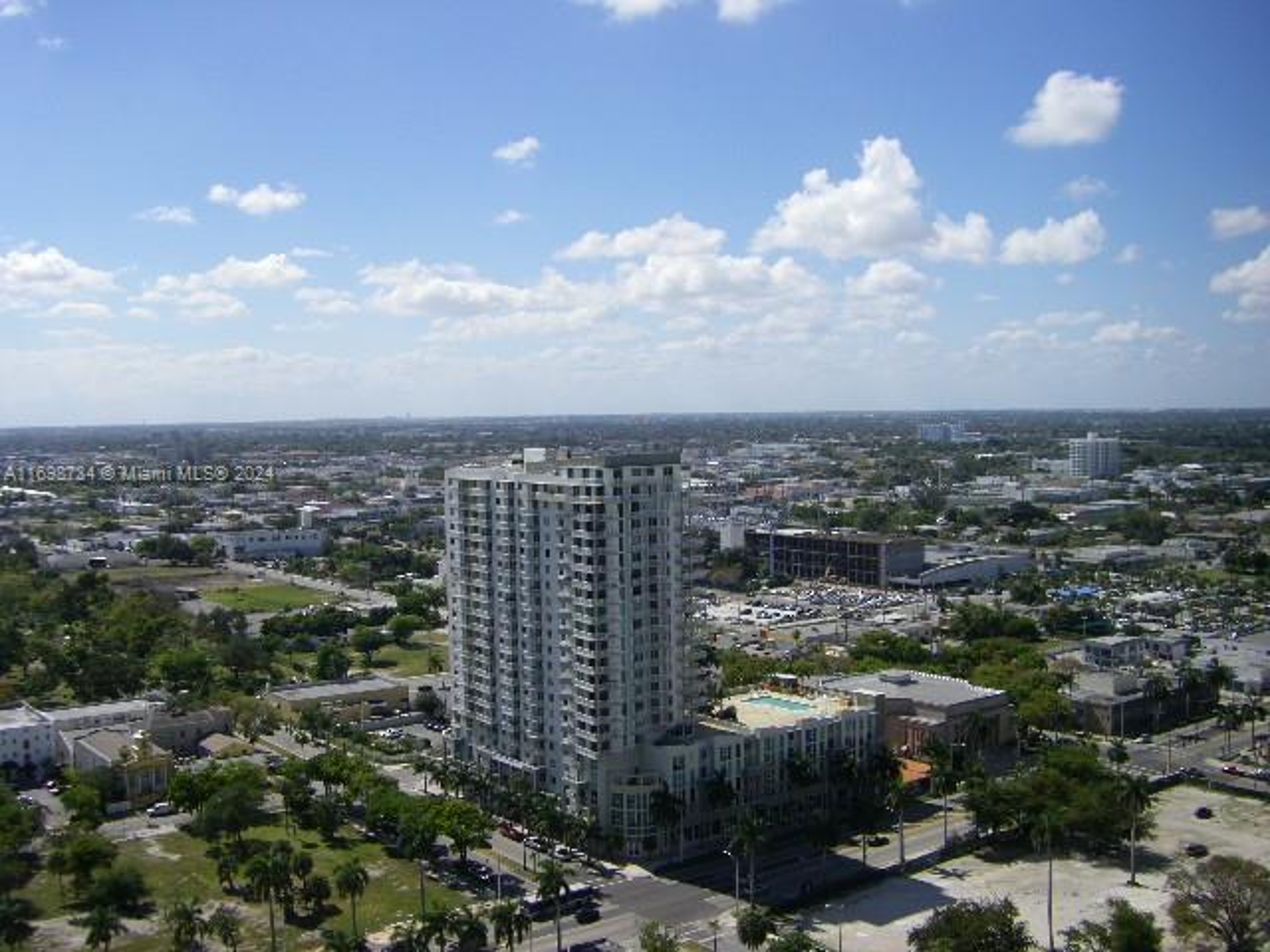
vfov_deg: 37.7
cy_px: 476
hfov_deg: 49.0
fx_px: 1394
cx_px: 635
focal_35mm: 38
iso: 64
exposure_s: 1/250
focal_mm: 6.3
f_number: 7
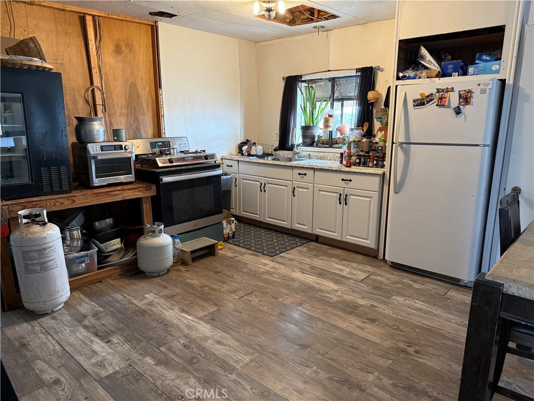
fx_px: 370
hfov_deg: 71.6
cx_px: 267
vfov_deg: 56.8
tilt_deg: -11.2
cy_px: 200
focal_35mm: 24
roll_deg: +0.0
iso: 250
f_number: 1.78
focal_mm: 6.76
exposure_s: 1/60
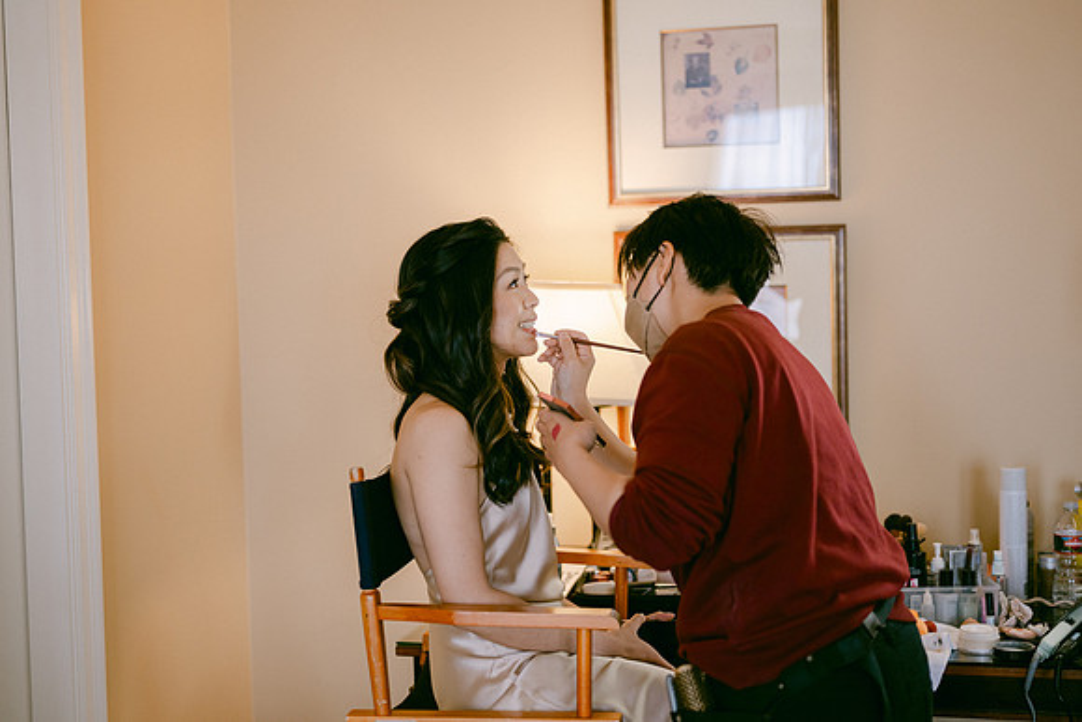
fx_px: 1503
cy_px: 361
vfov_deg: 27.0
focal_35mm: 50
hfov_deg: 39.6
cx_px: 541
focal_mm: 50
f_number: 1.8
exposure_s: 1/400
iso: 400
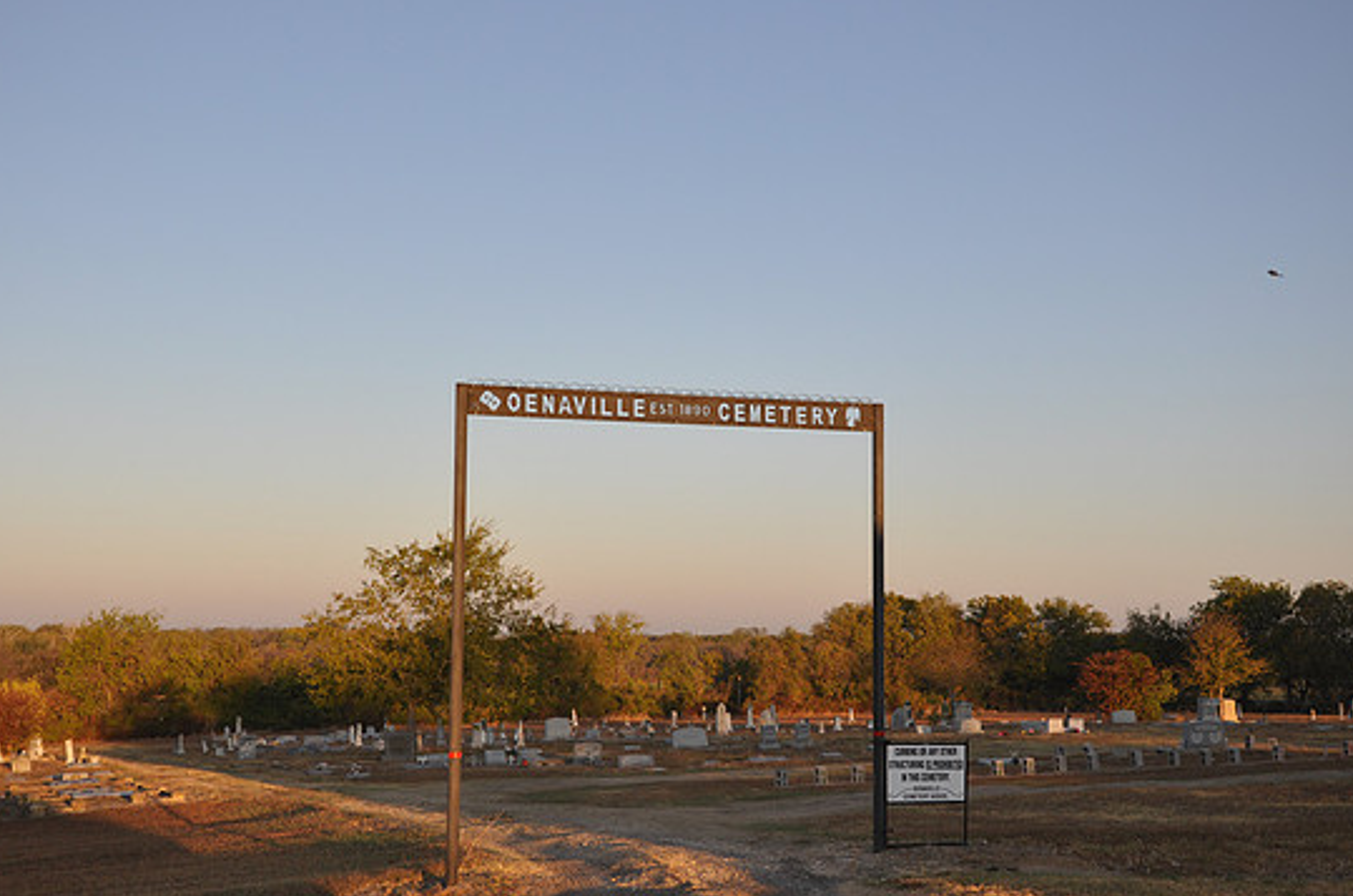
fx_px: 1575
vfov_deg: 31.8
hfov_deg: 46.5
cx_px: 670
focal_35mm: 42
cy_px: 435
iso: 200
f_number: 7.1
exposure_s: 1/200
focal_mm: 26
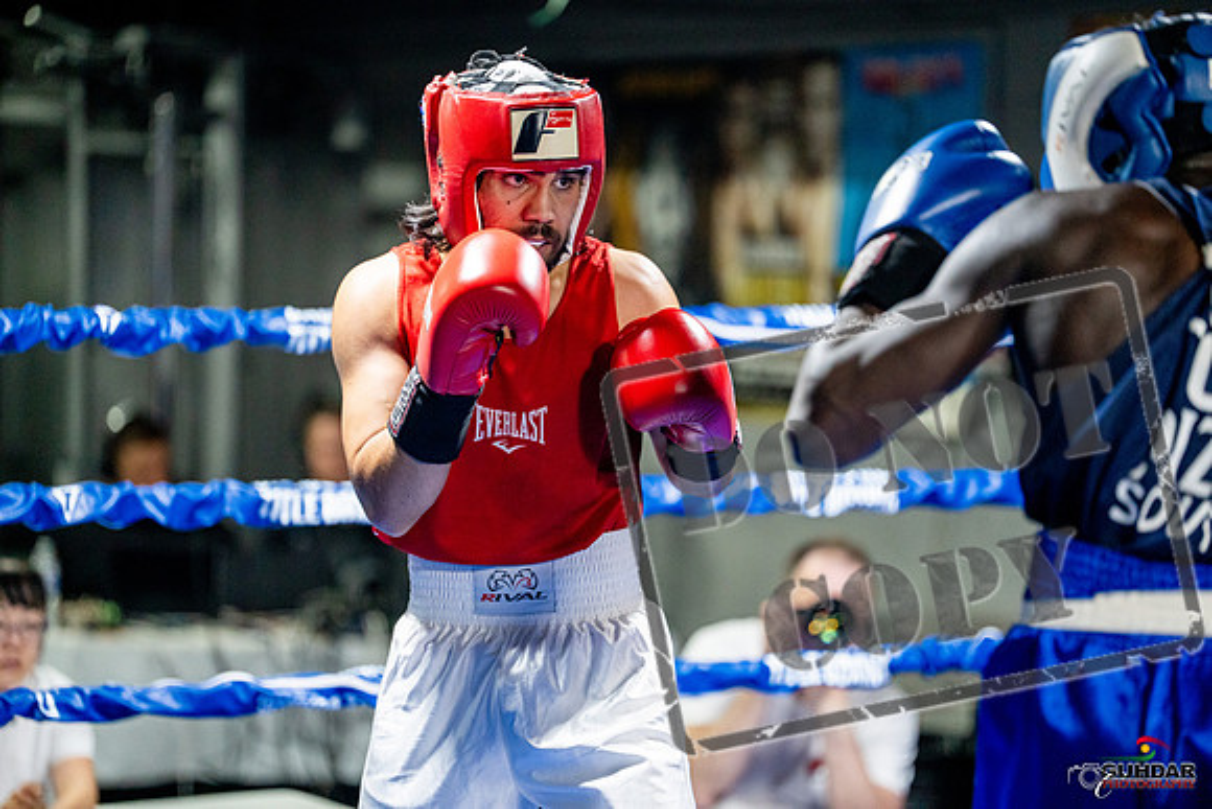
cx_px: 606
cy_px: 404
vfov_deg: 10.6
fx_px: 4344
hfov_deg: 15.9
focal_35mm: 129
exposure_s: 1/1000
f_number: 2
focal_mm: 129
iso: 5000
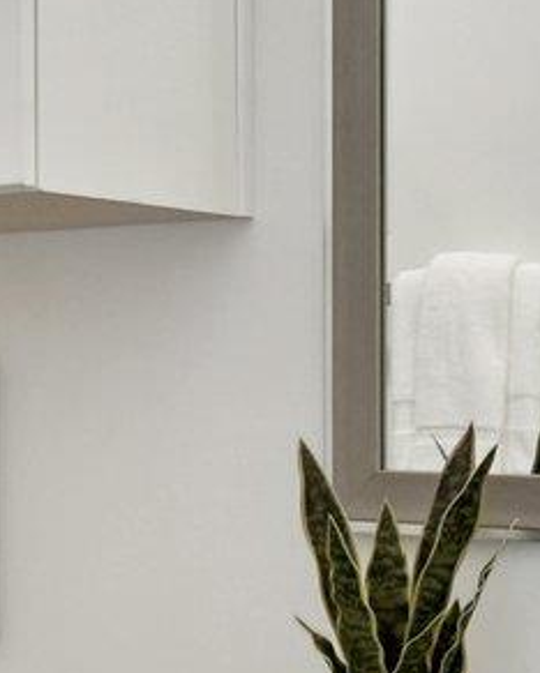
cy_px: 398
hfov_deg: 16.5
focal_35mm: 92
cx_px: 28
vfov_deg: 20.8
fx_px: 1836
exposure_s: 1/15
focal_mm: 14
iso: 500
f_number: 8
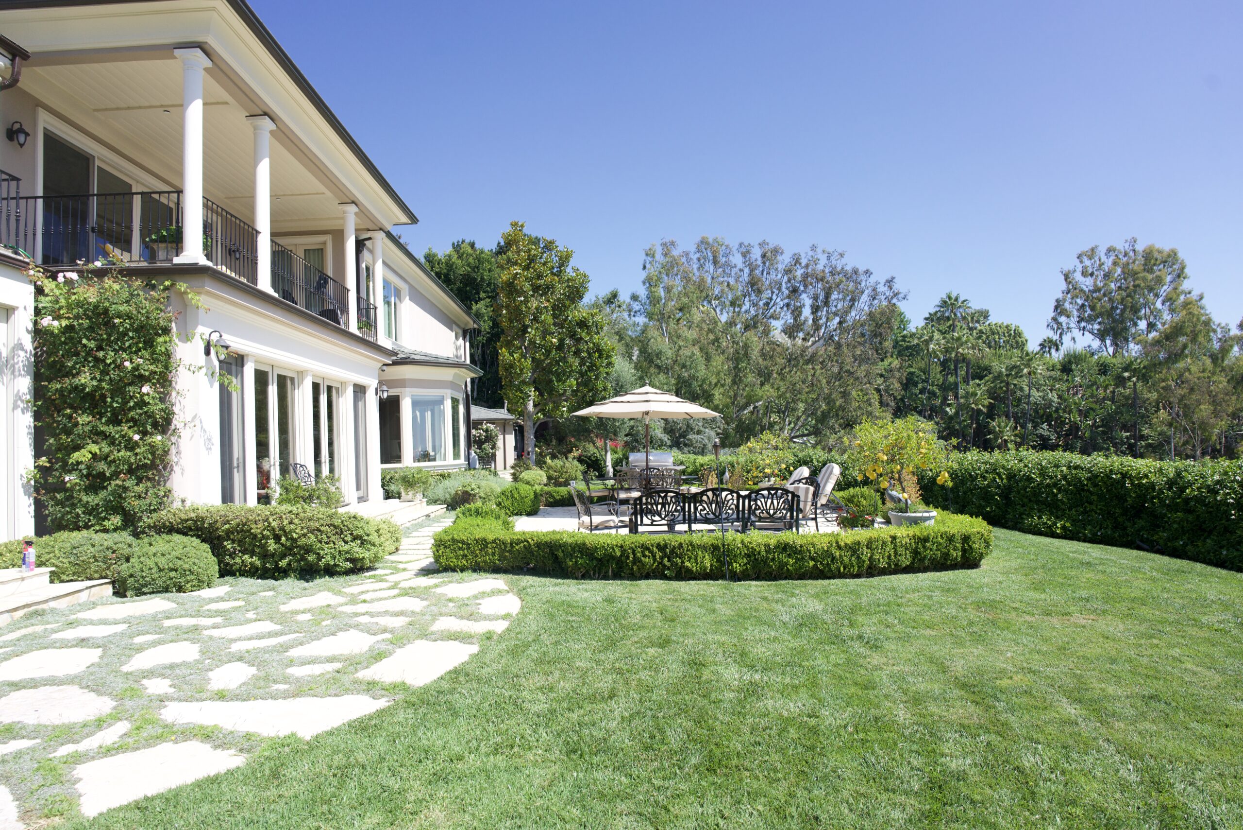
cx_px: 622
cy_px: 415
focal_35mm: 20
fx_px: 691
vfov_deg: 62.0
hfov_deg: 84.0
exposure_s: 1/1600
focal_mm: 20
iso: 800
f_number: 6.3
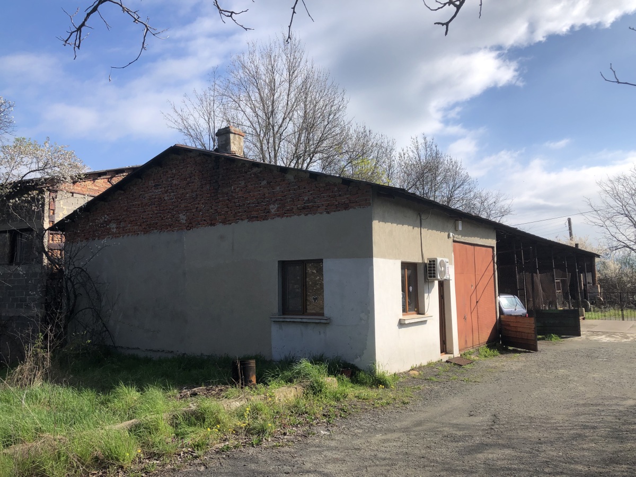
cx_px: 318
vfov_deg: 49.7
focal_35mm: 28
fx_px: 514
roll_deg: +1.0
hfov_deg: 63.4
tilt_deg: +4.4
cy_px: 238
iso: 20
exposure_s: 1/2024
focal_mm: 3.99
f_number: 1.8
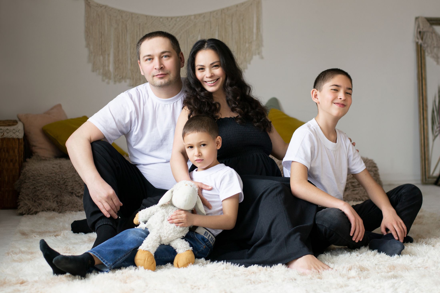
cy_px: 146
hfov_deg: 27.0
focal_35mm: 75
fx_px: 917
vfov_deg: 18.2
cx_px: 220
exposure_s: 1/160
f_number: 3.2
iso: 100
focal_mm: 50
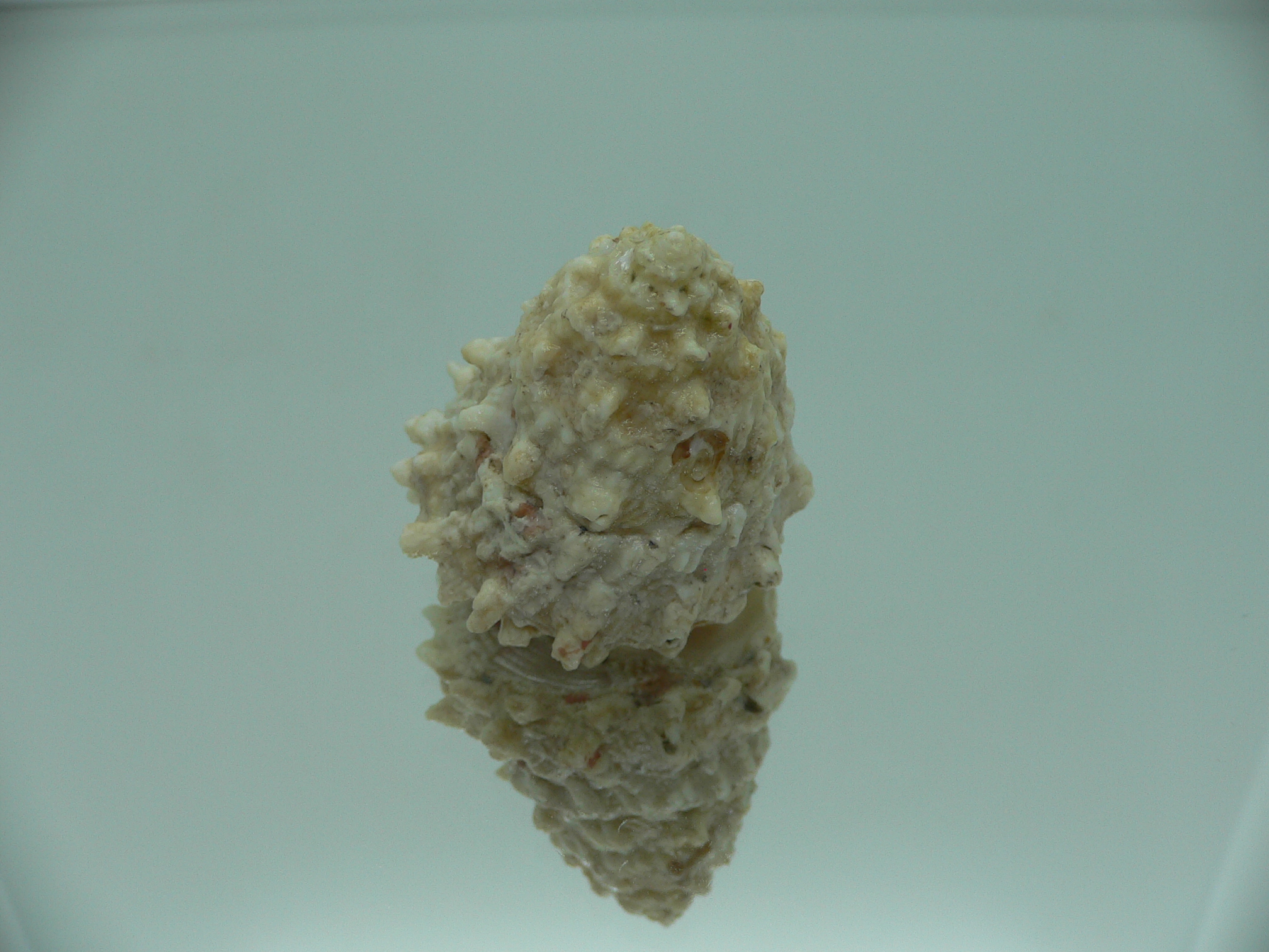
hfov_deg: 52.6
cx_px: 634
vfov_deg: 40.7
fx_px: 1283
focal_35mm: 35
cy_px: 476
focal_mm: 4.6
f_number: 2.8
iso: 80
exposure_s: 1/60
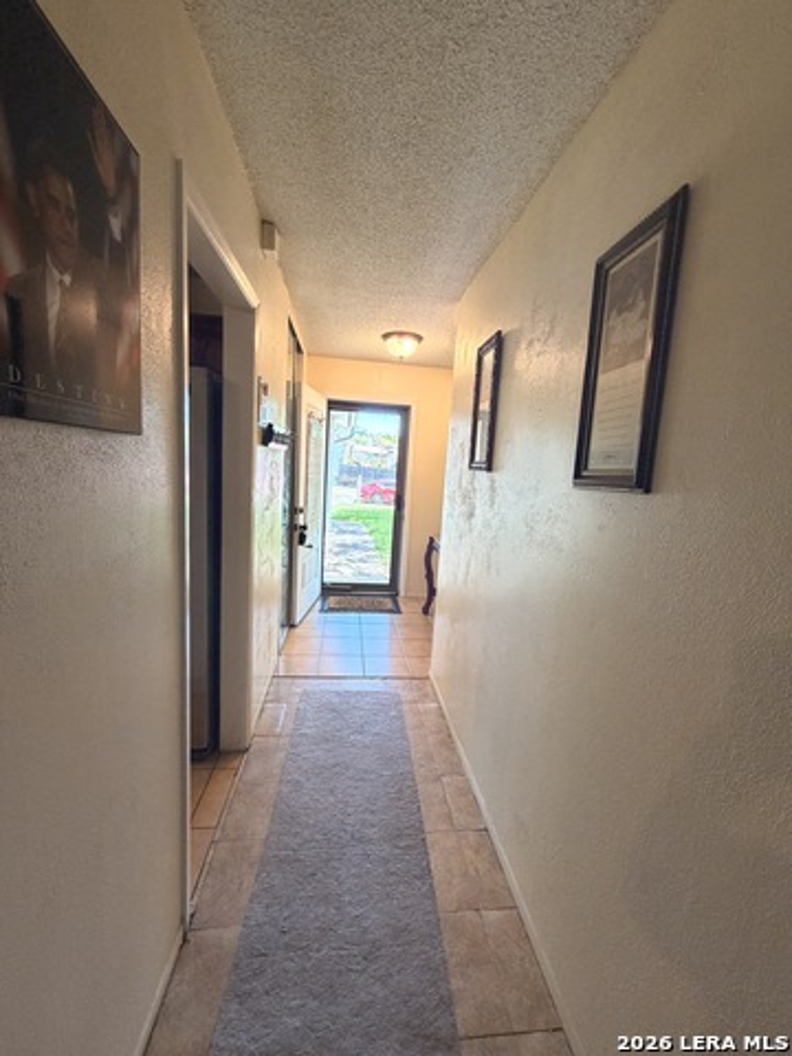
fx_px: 427
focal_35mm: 14
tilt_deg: -8.8
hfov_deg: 85.7
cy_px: 528
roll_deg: -4.3
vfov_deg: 102.1
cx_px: 396
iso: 200
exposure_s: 1/60
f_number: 2.2
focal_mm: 2.22
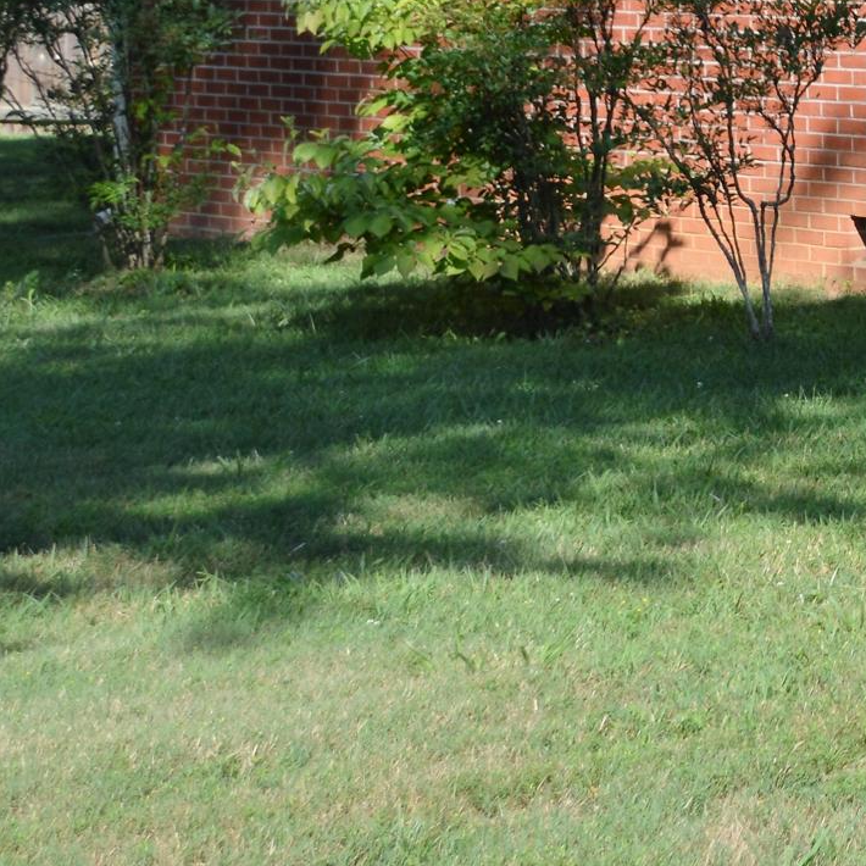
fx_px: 3963
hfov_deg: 11.3
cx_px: 1730
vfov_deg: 12.3
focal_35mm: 140
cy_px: -6
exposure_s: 1/250
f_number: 8
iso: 100
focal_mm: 26
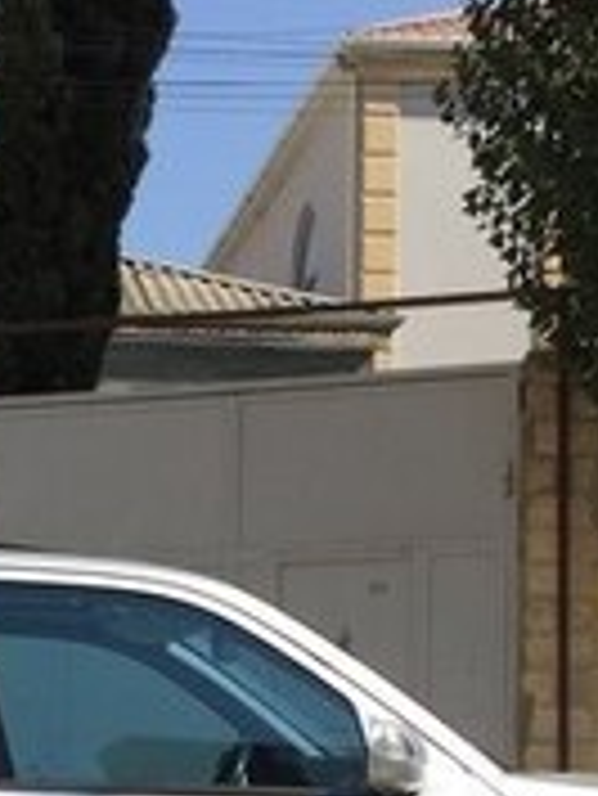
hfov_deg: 13.6
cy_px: 965
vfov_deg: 17.3
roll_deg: -1.0
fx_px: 2485
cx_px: 49
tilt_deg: -0.3
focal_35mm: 108
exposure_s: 1/1799
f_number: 2.2
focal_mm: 4.15
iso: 32
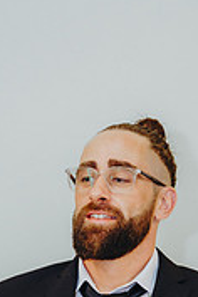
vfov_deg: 9.4
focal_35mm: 216
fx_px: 1782
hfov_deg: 6.4
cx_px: 121
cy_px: 339
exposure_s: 1/125
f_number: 2.8
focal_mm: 85
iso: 2000
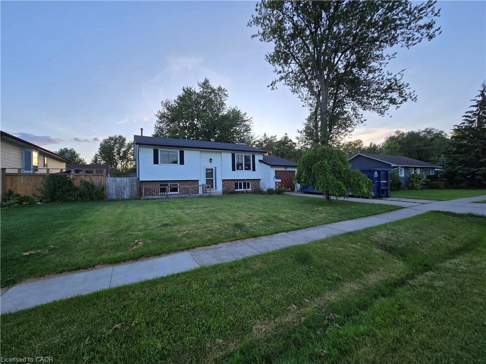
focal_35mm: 13
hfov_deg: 106.2
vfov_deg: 89.9
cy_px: 182
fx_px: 183
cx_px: 243
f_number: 2.2
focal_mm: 2.2
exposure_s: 1/195
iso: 50
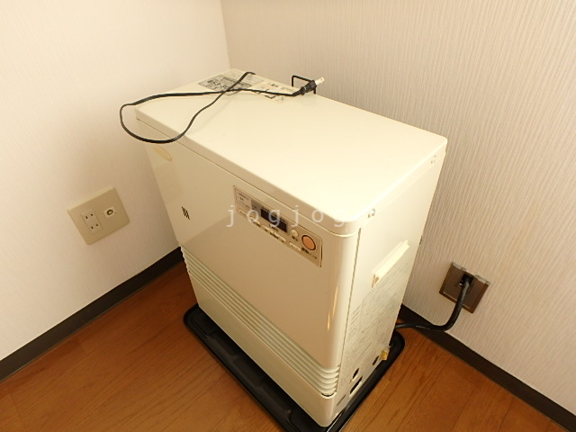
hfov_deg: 79.0
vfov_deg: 63.4
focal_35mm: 21
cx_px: 288
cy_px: 216
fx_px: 349
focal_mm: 3.7
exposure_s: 1/60
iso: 200
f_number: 3.5
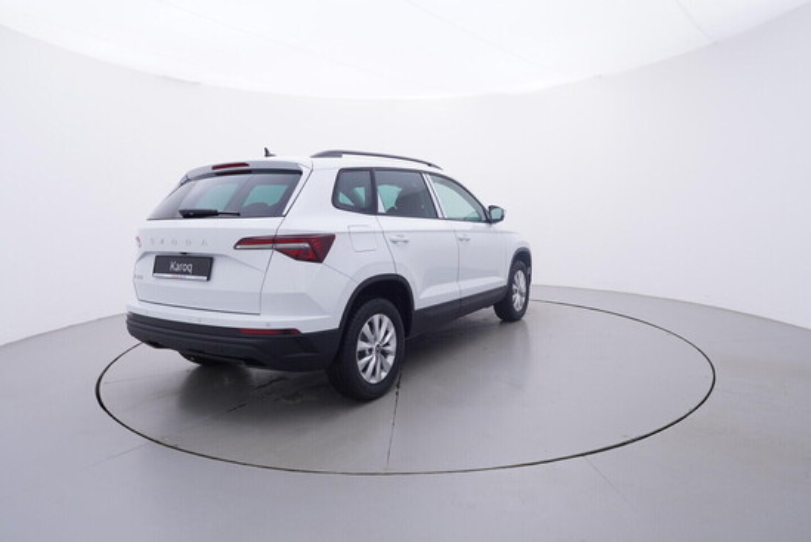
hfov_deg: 77.3
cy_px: 271
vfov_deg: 56.2
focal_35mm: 22
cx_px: 406
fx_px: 507
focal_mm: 15
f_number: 5
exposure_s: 1/80
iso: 200
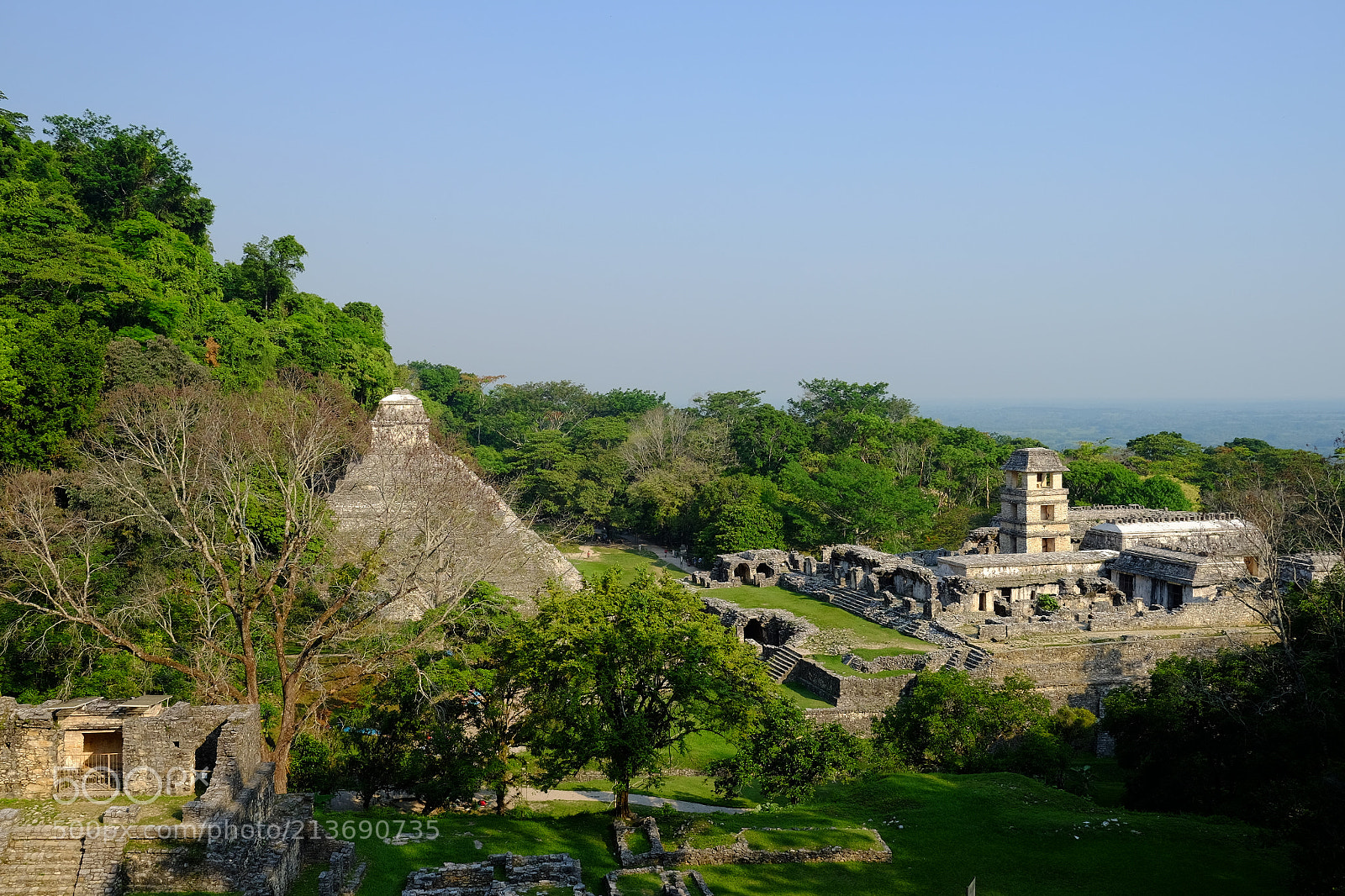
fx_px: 1307
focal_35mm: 35
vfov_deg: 37.8
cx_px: 672
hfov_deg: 54.4
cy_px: 448
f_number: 8
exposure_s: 1/280
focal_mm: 23
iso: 200
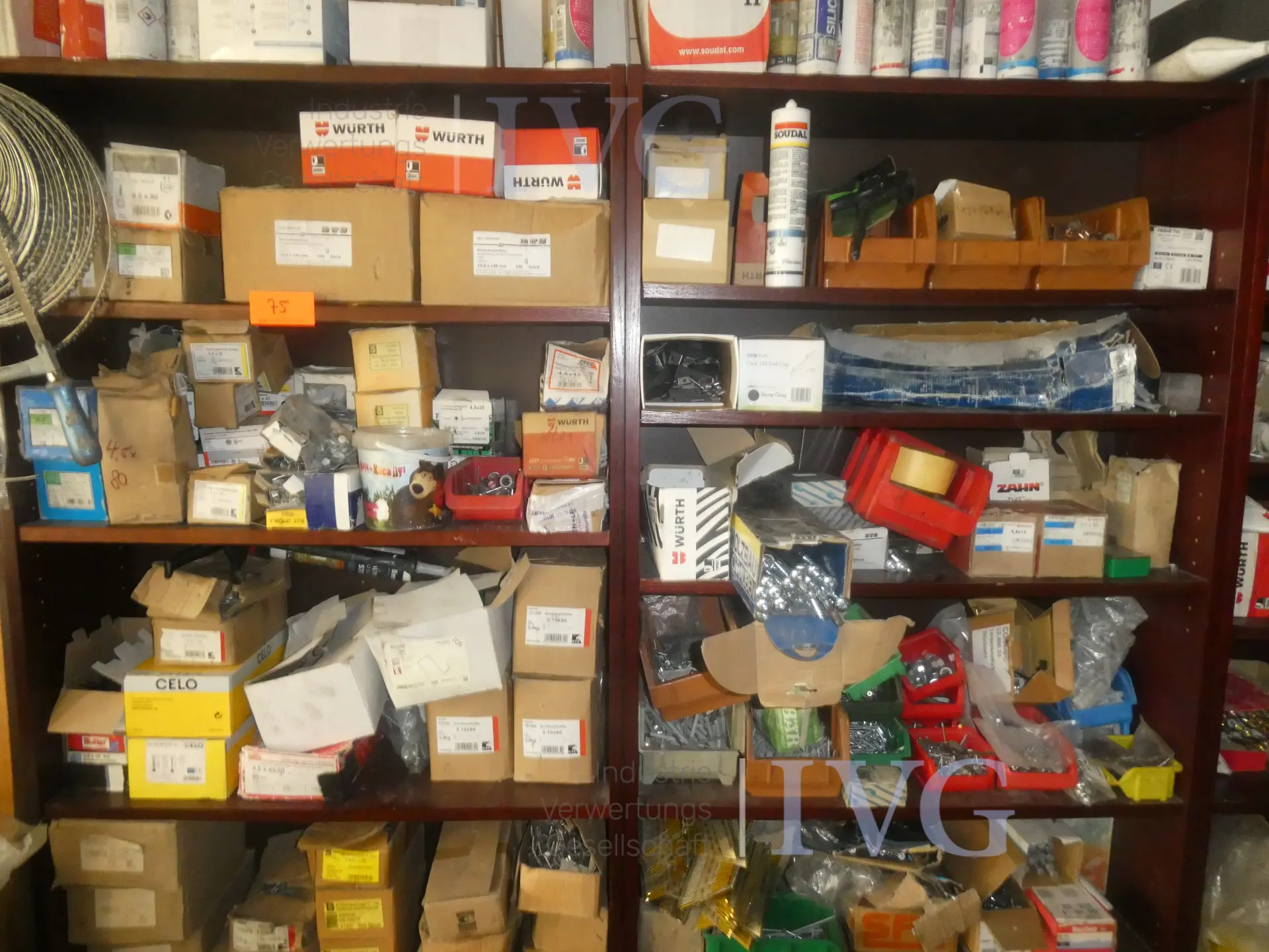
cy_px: 476
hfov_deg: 71.6
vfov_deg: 56.8
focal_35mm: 24
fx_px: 880
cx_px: 634
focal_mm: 4.3
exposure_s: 1/60
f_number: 3.3
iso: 800
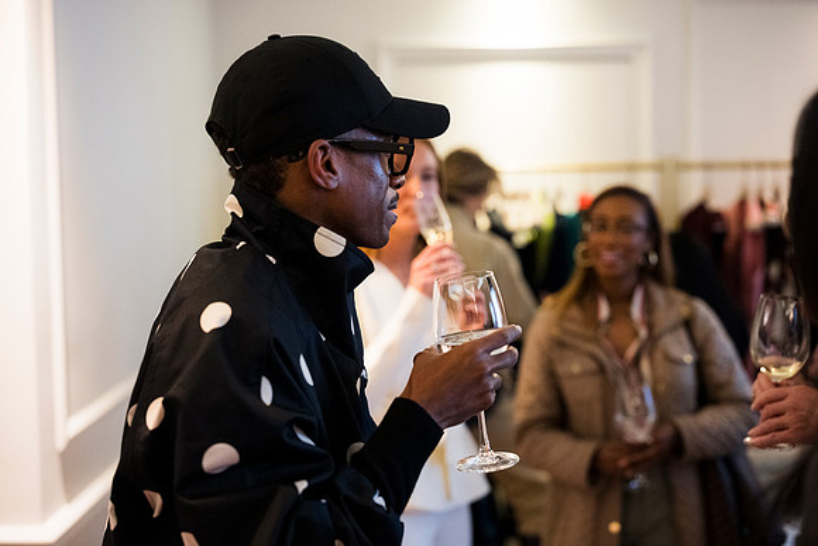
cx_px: 409
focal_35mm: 55
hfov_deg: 36.2
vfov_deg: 24.6
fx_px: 1250
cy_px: 273
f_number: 2.2
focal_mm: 55
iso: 1800
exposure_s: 1/200
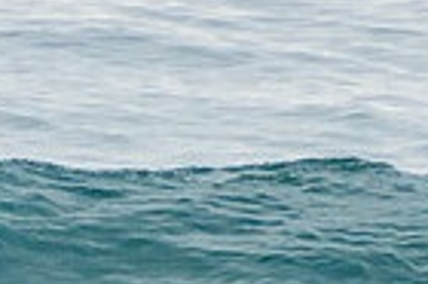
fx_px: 27015
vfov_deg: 0.6
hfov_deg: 0.9
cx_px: -104
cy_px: 382
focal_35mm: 2275
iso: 500
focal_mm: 400
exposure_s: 1/1250
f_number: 5.6
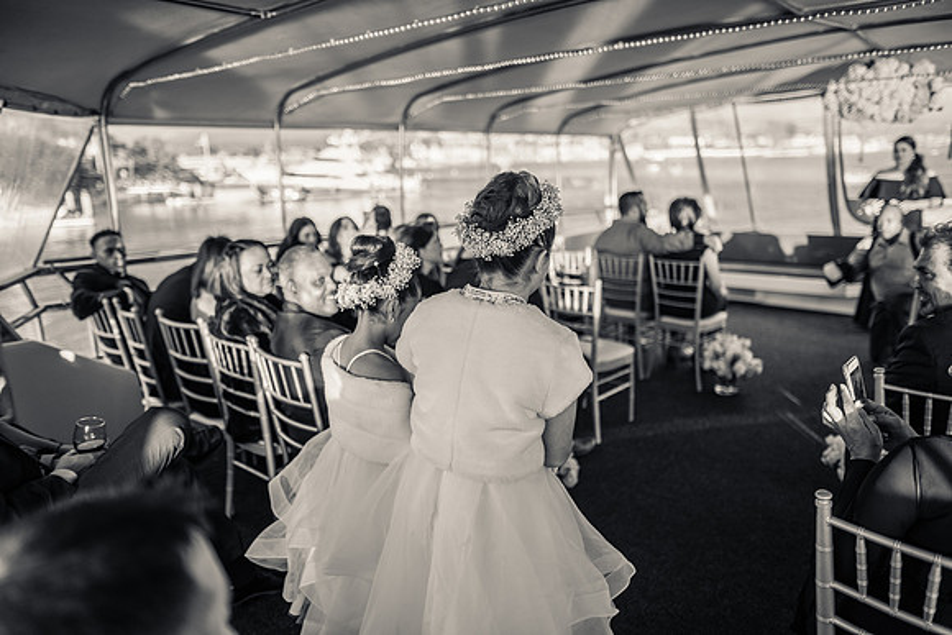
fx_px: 635
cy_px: 318
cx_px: 476
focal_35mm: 24
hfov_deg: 73.7
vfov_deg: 53.2
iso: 125
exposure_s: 1/1000
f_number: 1.4
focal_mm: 24
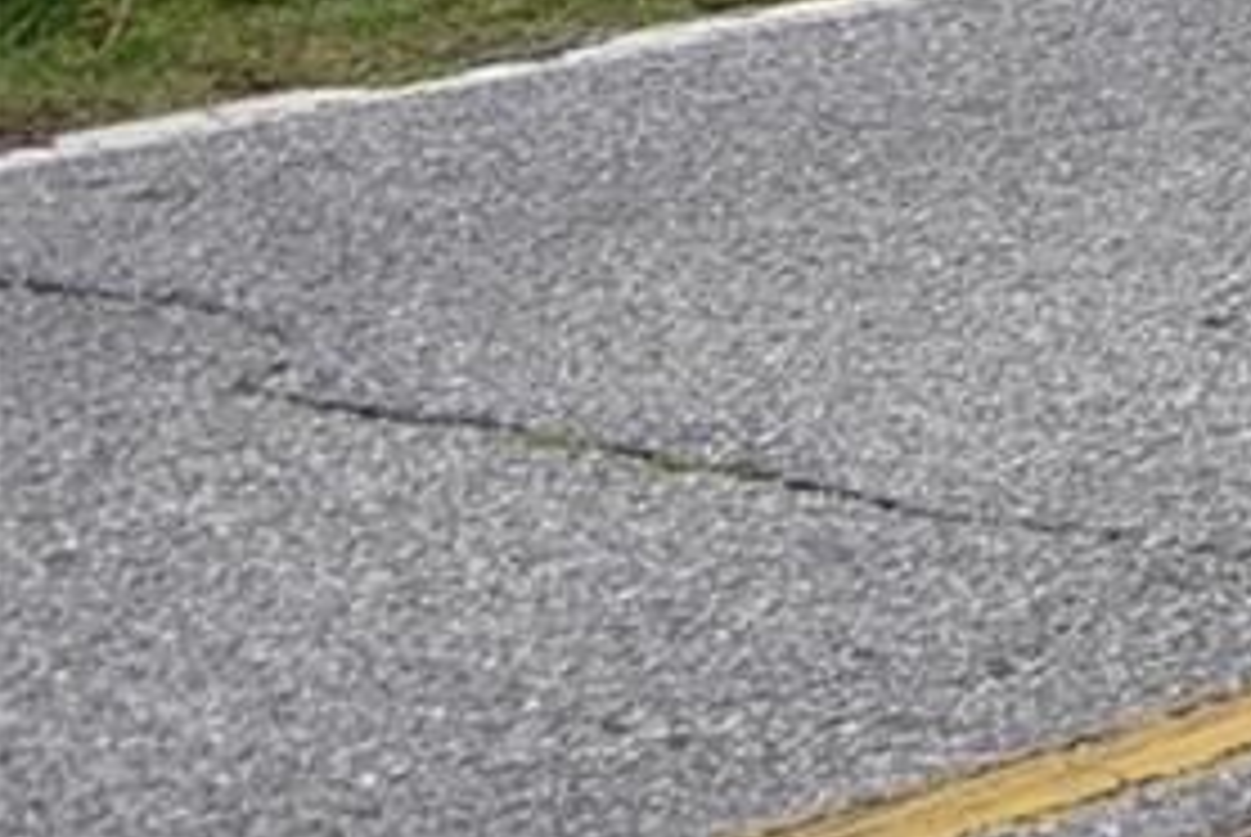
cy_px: -1760
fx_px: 7688
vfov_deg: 5.8
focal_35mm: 221
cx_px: 4599
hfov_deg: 7.4
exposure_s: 1/125
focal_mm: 20
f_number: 5.6
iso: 100
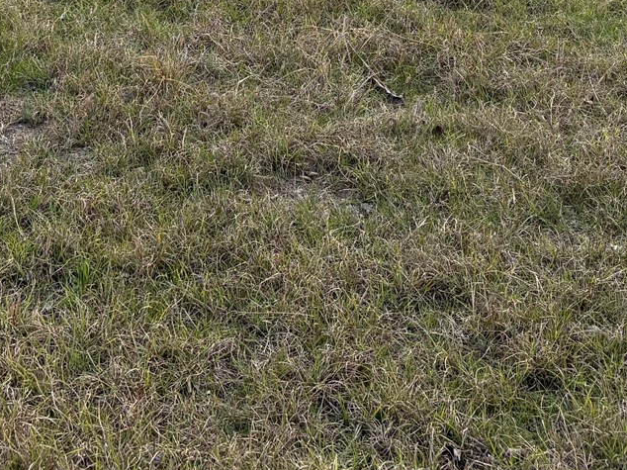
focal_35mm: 84
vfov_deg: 16.1
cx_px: 212
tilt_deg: -5.7
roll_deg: -0.6
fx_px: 1521
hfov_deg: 23.2
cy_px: -239
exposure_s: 1/1048
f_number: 1.6
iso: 64
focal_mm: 5.96
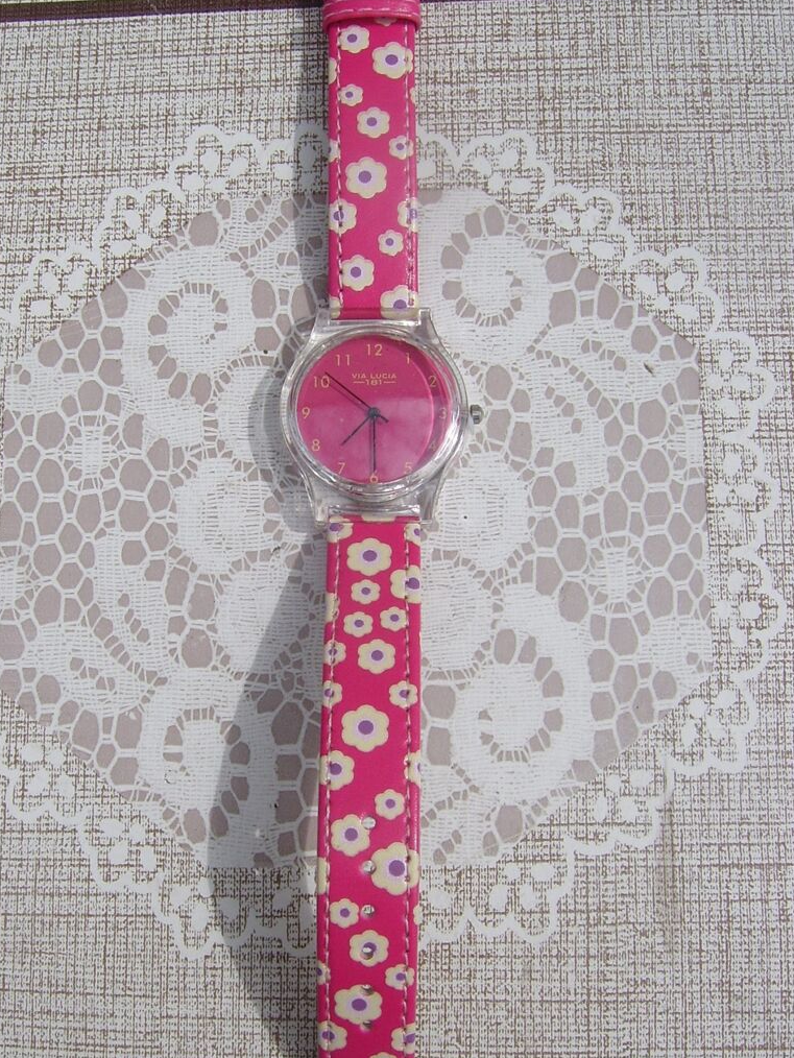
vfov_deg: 41.2
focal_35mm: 46
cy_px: 528
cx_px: 318
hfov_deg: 31.4
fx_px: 1406
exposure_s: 1/500
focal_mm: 5.95
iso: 50
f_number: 5.8
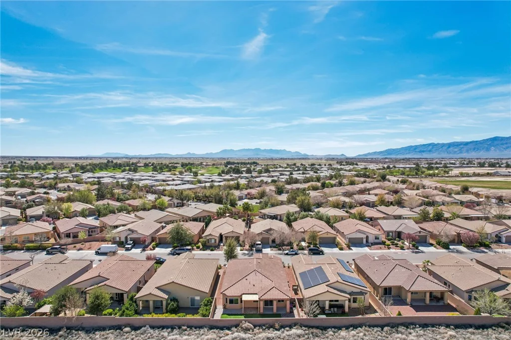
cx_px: 256
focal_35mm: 22
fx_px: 312
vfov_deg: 57.2
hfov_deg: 78.6
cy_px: 170
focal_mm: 8.4
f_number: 2.8
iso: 130
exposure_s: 1/2000
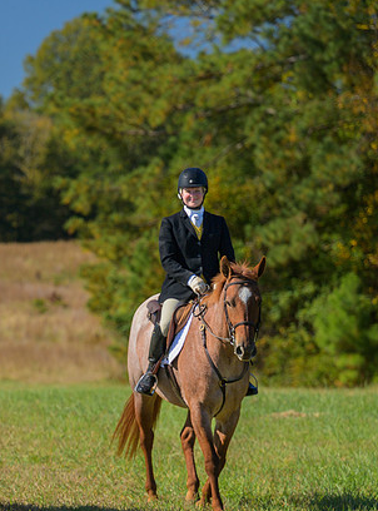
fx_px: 3421
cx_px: -62
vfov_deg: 8.5
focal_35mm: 233
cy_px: 287
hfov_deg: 6.3
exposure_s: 1/1250
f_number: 3.2
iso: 200
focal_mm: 110
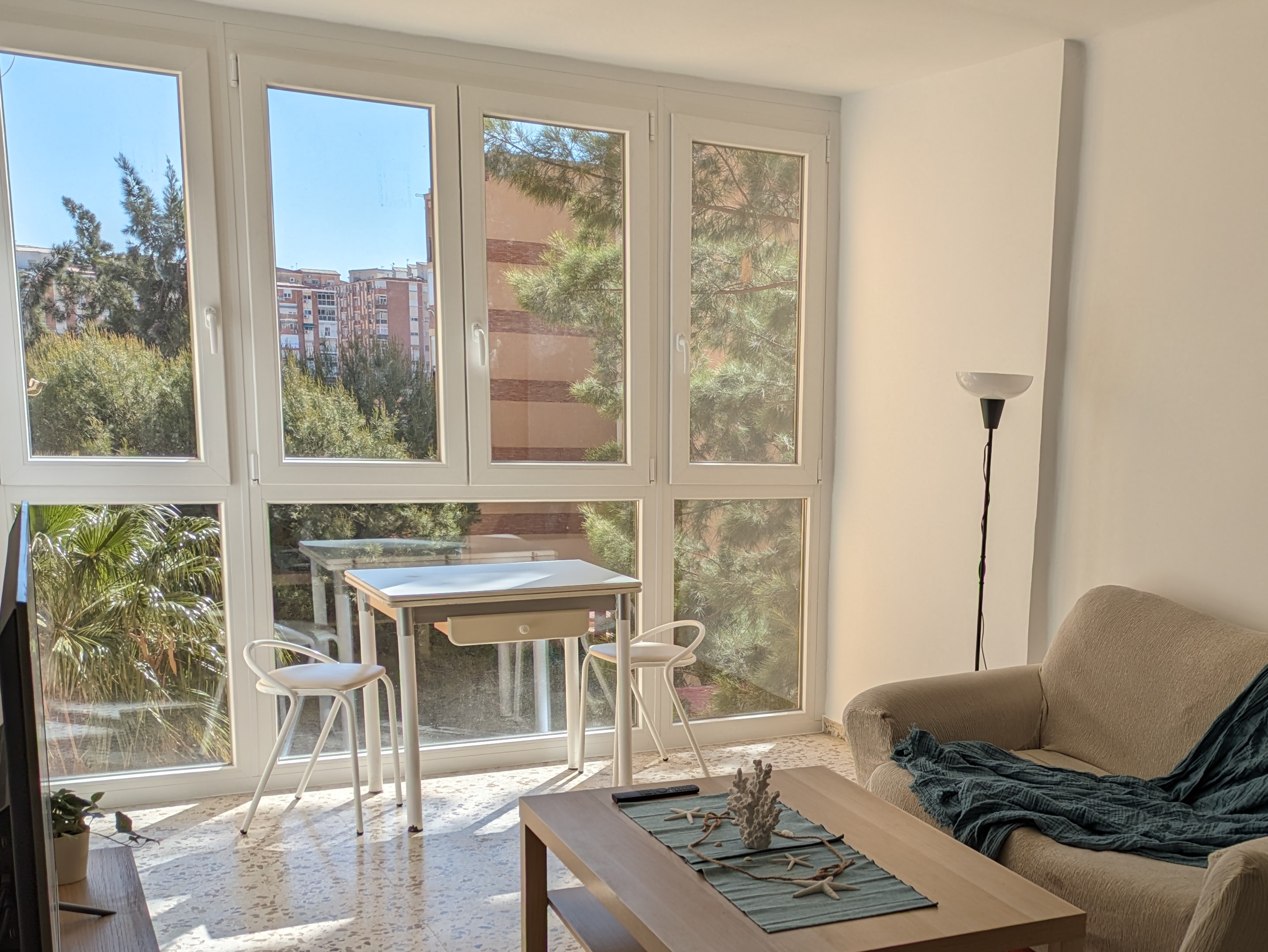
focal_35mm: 40
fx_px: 1466
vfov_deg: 35.5
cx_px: 960
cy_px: 655
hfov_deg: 45.1
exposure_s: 1/1110
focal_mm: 5.43
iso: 43
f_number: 1.89
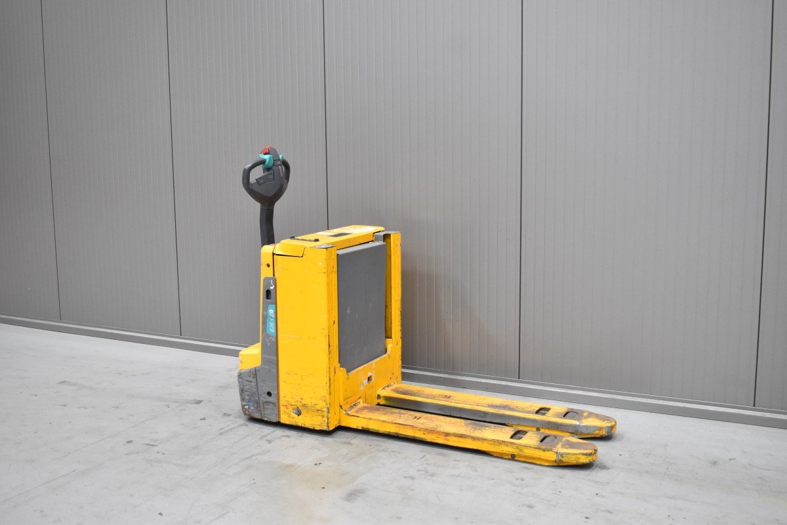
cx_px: 394
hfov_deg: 53.1
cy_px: 262
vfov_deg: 36.9
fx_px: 787
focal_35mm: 36
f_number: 4.5
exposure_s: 1/50
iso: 1600
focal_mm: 24
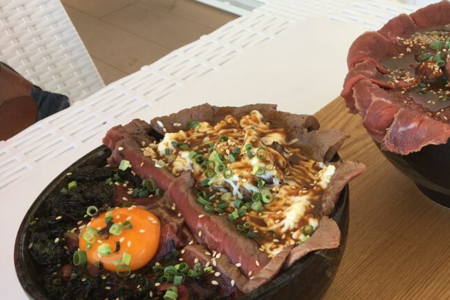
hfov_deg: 39.7
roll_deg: +9.0
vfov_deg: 27.8
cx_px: 352
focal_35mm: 48
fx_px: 600
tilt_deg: -41.0
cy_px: 210
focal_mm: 4.15
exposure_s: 1/122
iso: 25
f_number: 2.2
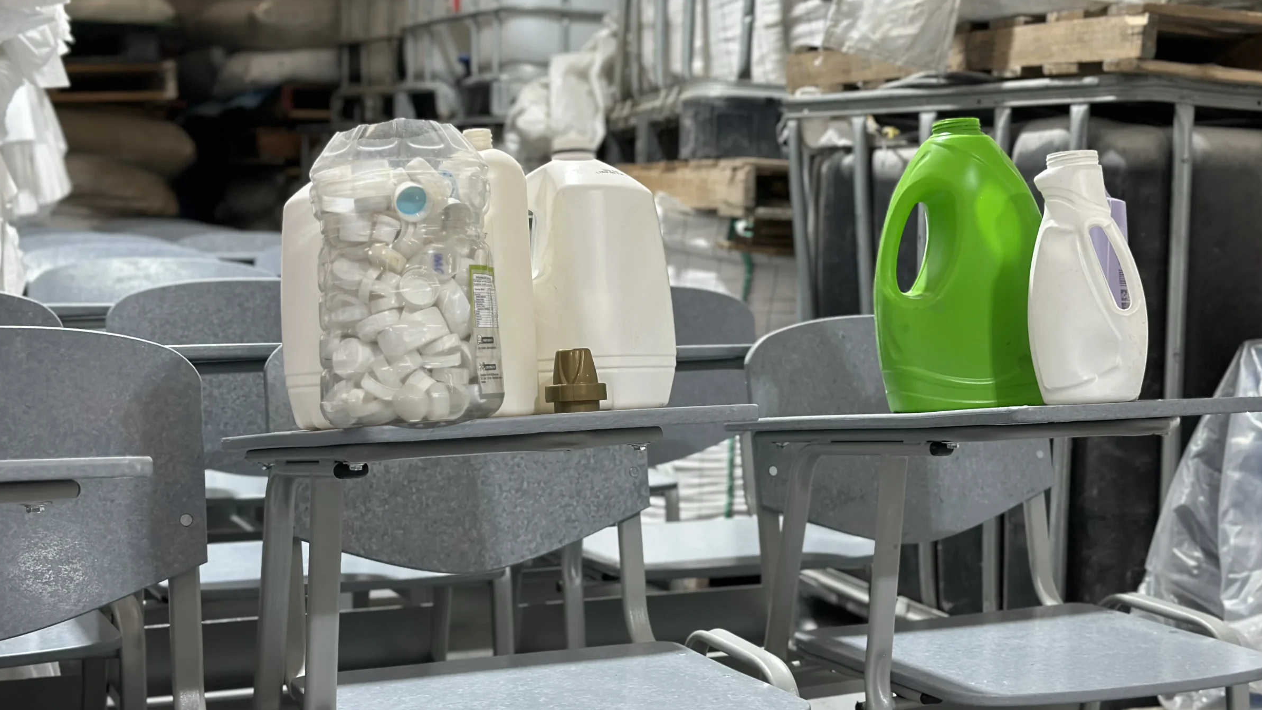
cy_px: 339
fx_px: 1874
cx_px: 642
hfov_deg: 37.2
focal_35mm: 56
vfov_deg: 21.4
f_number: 1.78
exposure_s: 1/60
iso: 100
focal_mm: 6.86
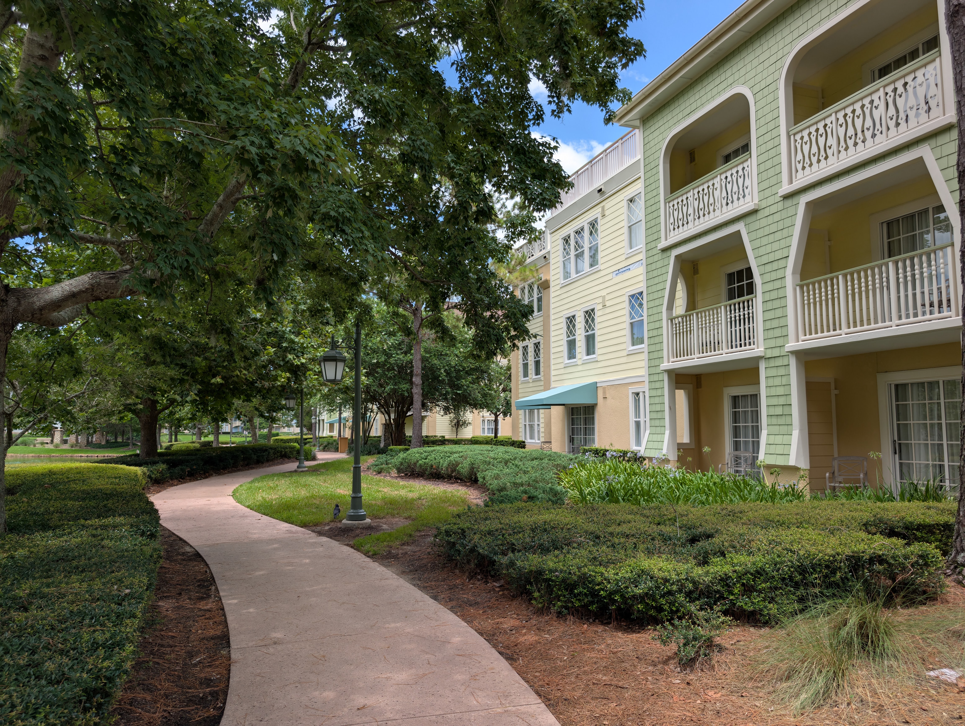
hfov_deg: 71.5
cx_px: 482
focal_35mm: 24
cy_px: 363
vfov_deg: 56.9
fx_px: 670
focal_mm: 6.9
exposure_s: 1/678
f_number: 1.68
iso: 21
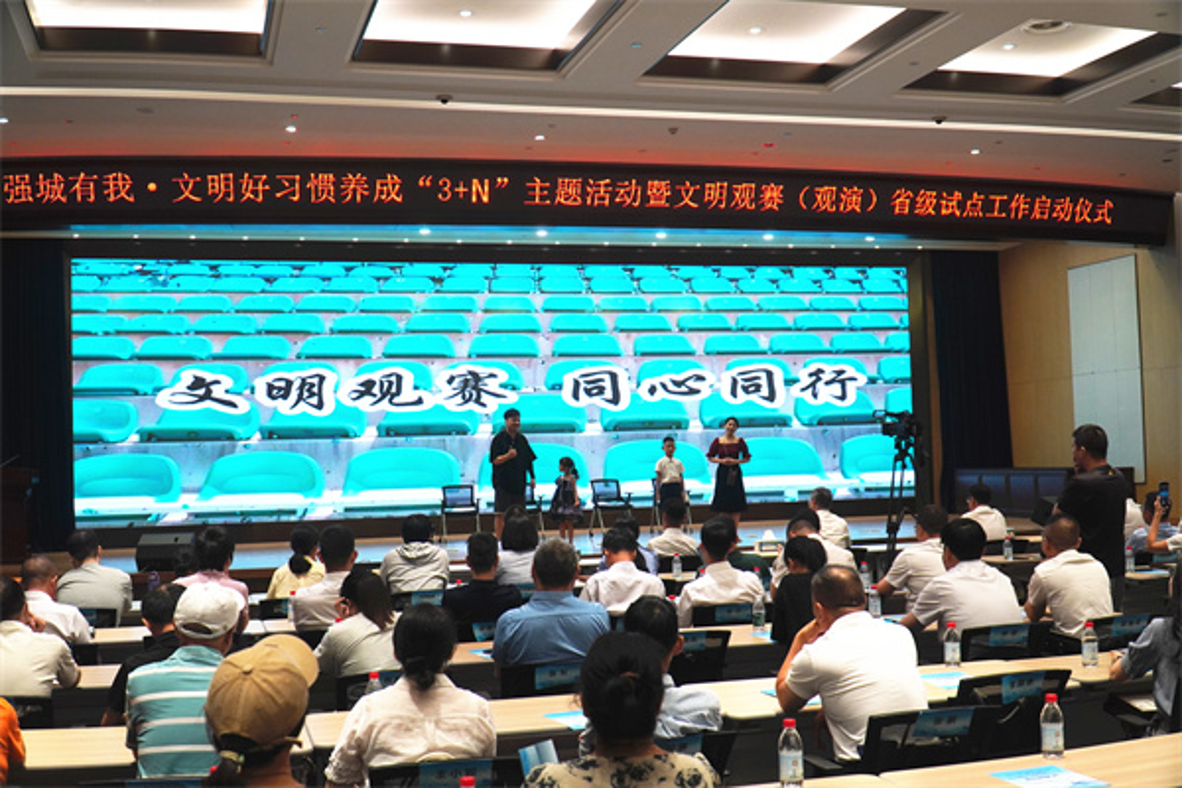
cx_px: 591
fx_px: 1231
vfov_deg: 35.5
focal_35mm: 38
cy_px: 394
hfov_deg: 51.3
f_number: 4
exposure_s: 1/160
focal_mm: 25
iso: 640
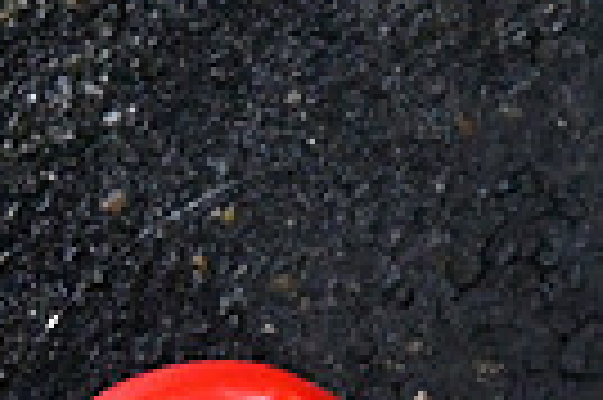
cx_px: 162
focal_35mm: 1492
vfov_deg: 0.9
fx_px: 24960
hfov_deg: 1.4
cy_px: 407
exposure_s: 1/30
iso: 12800
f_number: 6.3
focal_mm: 230
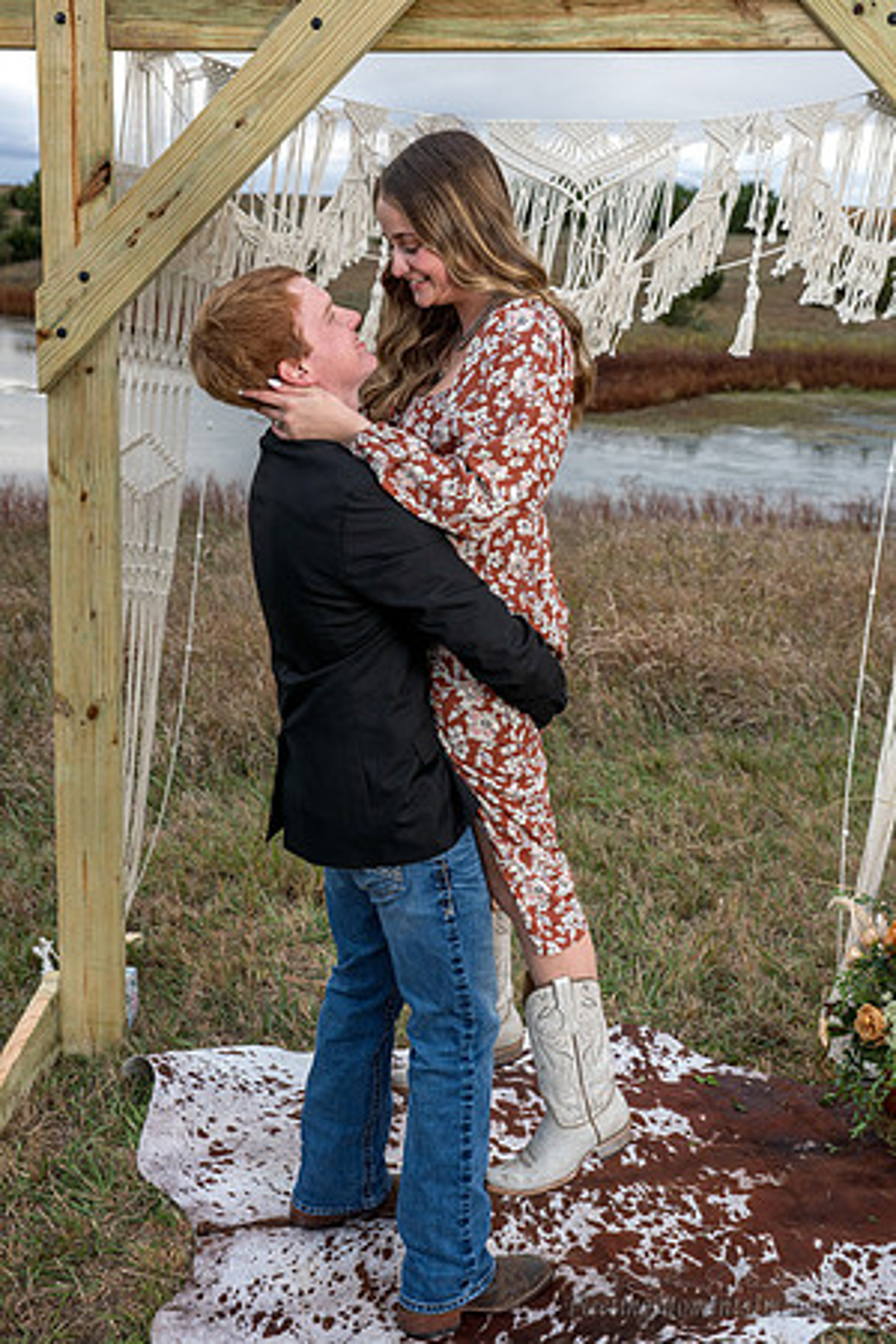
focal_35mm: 35
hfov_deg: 37.9
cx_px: 448
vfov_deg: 54.4
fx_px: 1307
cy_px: 672
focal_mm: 35
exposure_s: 1/160
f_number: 5
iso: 250
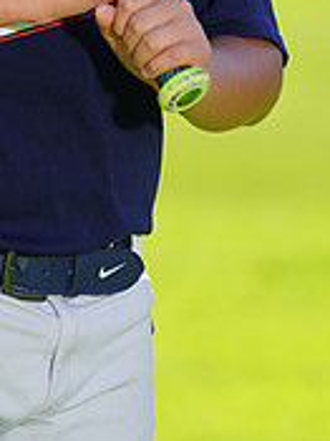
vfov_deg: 2.4
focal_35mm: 835
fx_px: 10627
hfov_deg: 1.8
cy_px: -184
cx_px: 4
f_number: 6.3
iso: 100
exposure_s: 1/250
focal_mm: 262
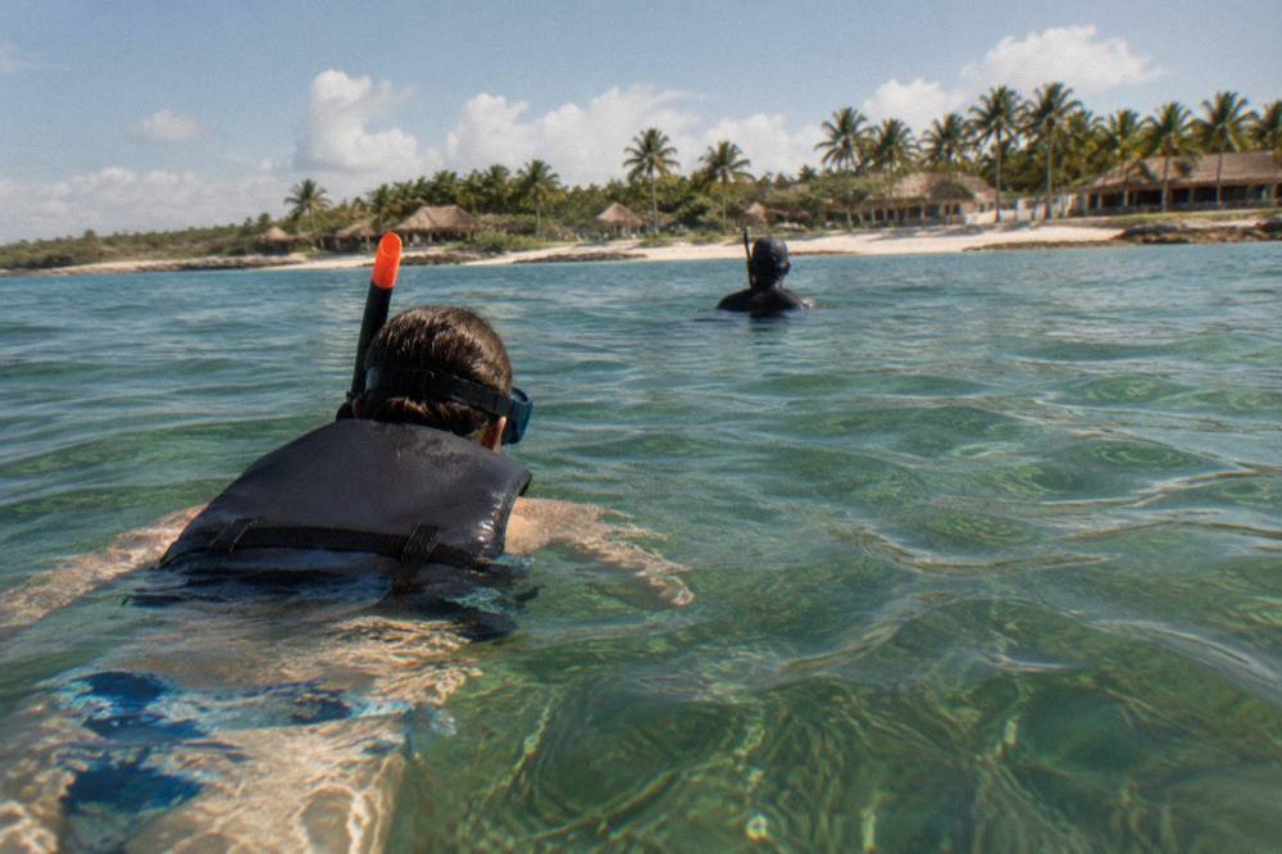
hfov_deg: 73.8
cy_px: 427
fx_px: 854
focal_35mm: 24
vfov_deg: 53.1
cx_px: 641
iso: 200
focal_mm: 24
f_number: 9
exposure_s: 1/160
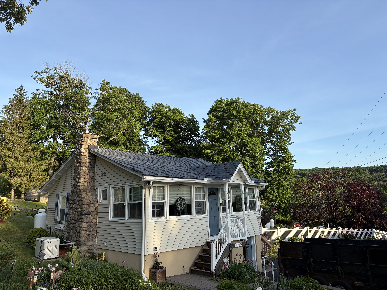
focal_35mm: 26
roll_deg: +1.6
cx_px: 194
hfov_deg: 67.3
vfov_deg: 53.1
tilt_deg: +11.6
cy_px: 145
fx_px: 291
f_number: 1.6
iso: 50
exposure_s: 1/1064
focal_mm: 5.96
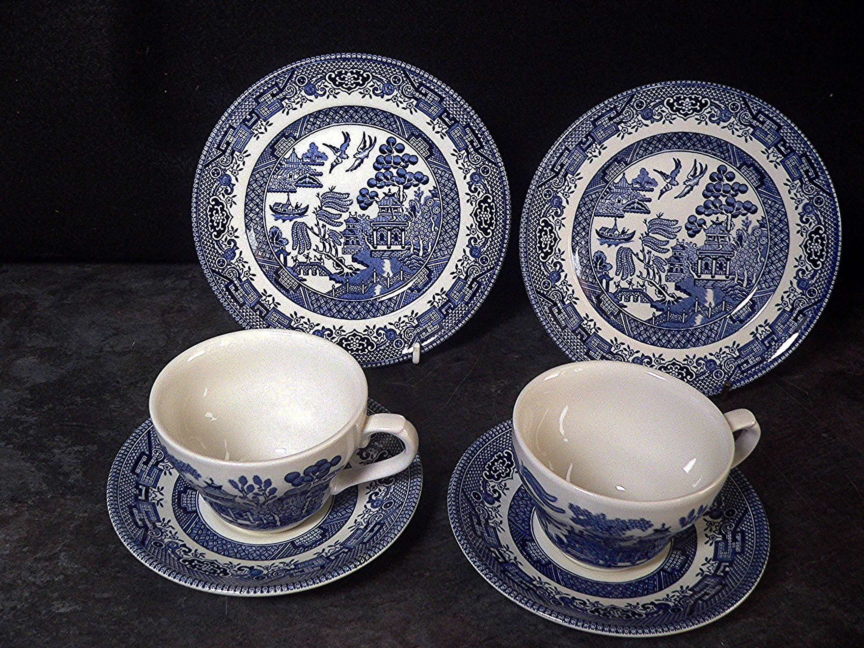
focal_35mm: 36
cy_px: 324
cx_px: 432
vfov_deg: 39.7
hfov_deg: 51.4
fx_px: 899
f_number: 2.8
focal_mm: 6
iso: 200
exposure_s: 1/10
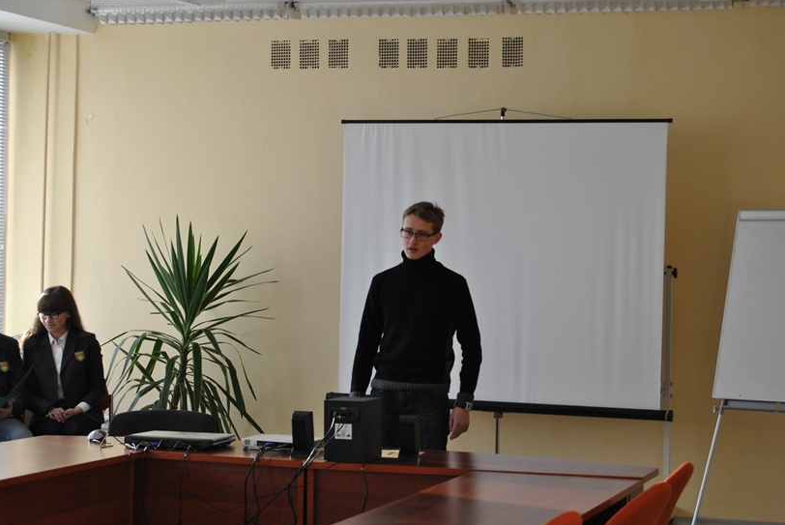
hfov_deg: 24.3
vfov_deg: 16.4
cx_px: 394
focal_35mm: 84
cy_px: 263
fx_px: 1822
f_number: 7.1
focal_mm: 55
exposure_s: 1/80
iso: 400
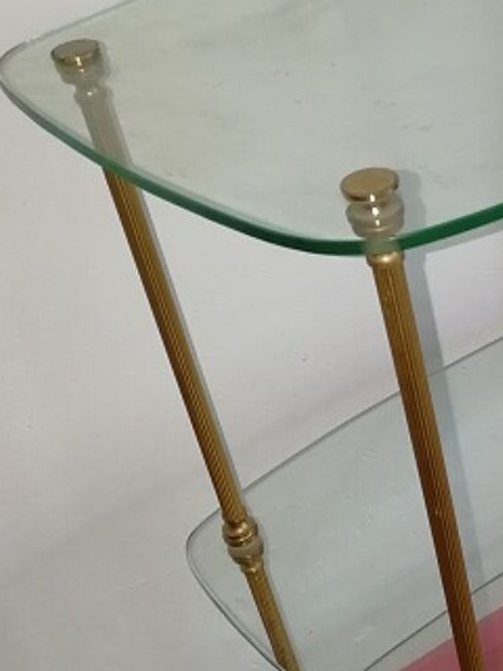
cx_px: 578
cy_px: 424
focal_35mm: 67
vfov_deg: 28.8
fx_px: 1298
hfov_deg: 20.7
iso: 200
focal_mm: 3.95
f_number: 2.2
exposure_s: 1/50
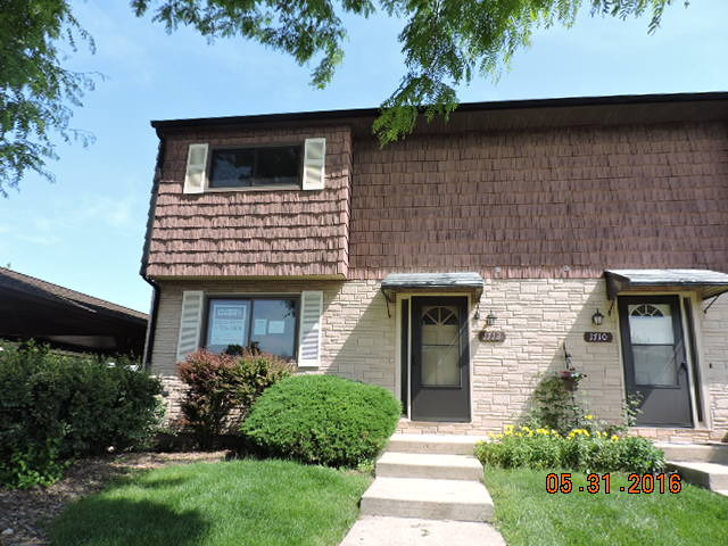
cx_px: 364
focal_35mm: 24
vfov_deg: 56.8
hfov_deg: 71.6
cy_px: 273
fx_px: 505
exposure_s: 1/500
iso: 100
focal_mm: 4.3
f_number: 3
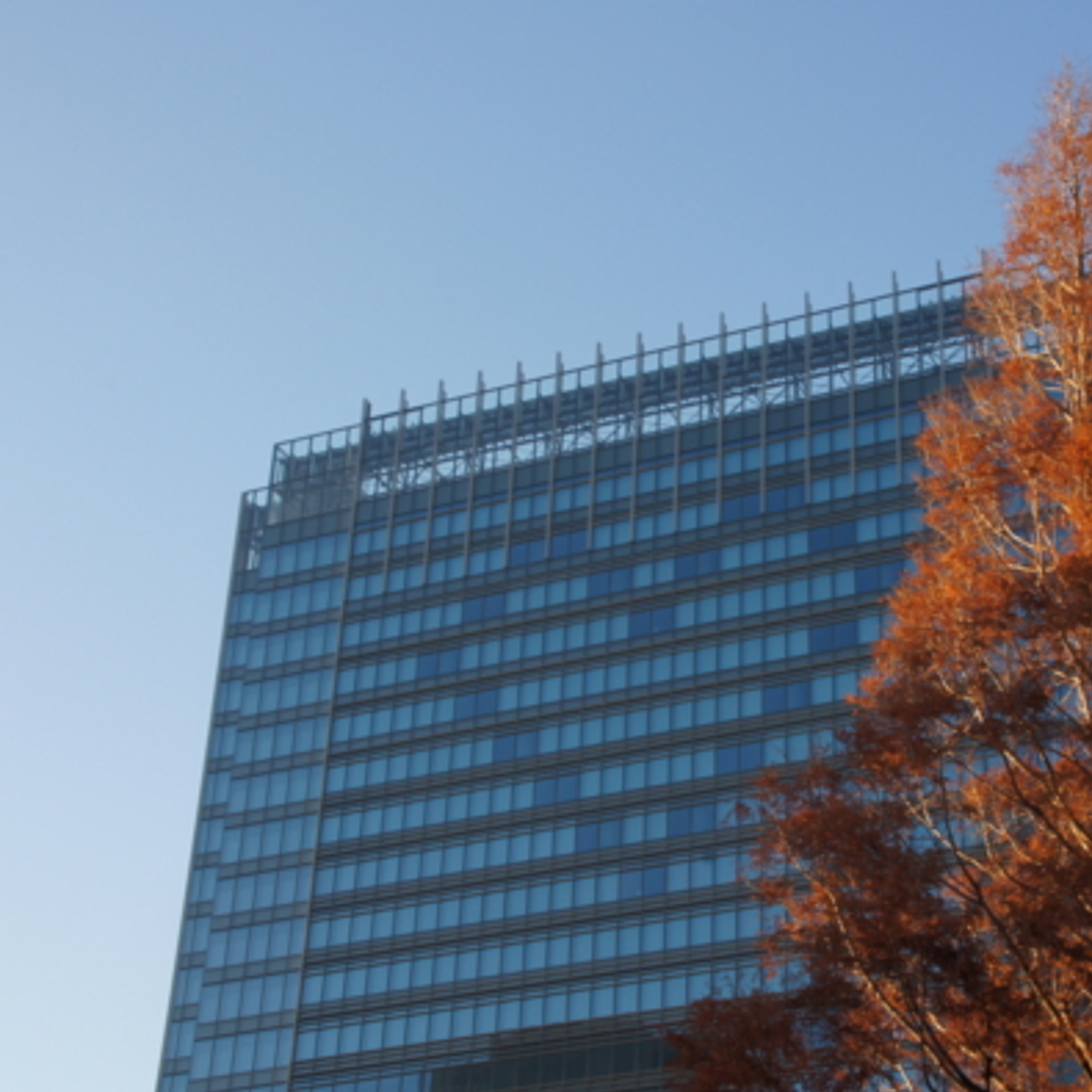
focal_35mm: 68
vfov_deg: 25.5
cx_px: 702
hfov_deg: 25.4
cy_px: 543
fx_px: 2414
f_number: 18
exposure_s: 1/30
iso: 200
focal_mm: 35
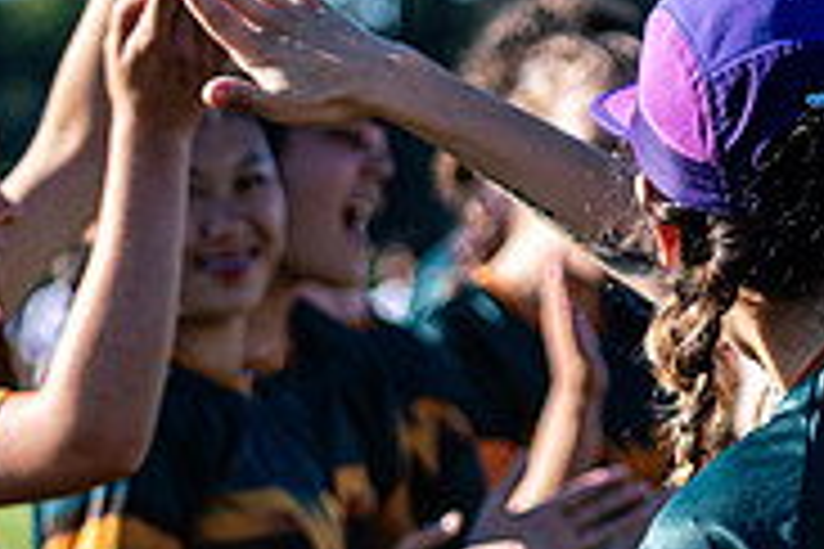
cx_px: -322
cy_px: 585
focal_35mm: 529
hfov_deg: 3.9
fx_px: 12107
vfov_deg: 2.6
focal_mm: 82
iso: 100
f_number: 3.2
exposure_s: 1/1250
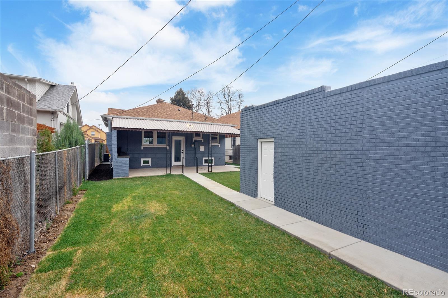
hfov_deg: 96.7
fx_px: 199
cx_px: 224
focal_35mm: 16
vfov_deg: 73.7
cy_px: 149
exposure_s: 1/100
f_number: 8
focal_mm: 16
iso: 100
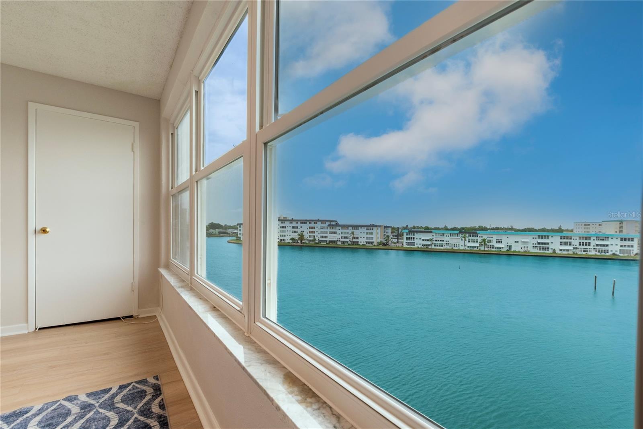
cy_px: 214
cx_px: 322
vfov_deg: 77.3
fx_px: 268
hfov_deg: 100.4
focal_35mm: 15
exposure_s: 1/100
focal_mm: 10
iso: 100
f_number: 11
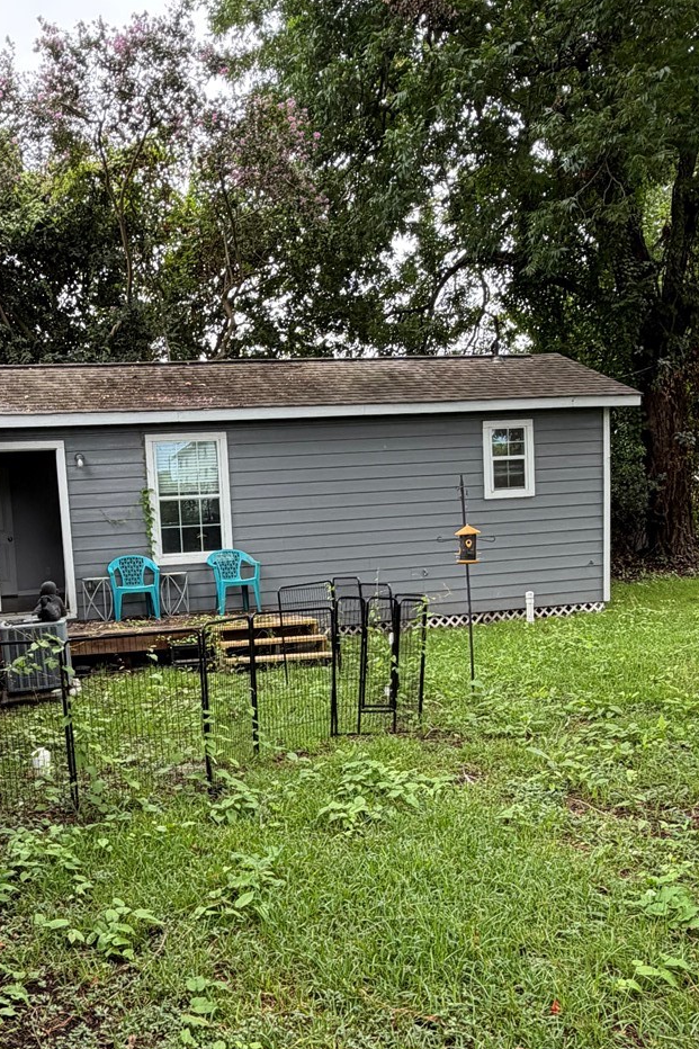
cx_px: 218
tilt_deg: -6.6
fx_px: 932
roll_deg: +3.9
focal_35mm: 32
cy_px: 648
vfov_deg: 58.1
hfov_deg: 40.5
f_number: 2.2
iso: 64
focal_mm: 2.22
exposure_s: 1/211
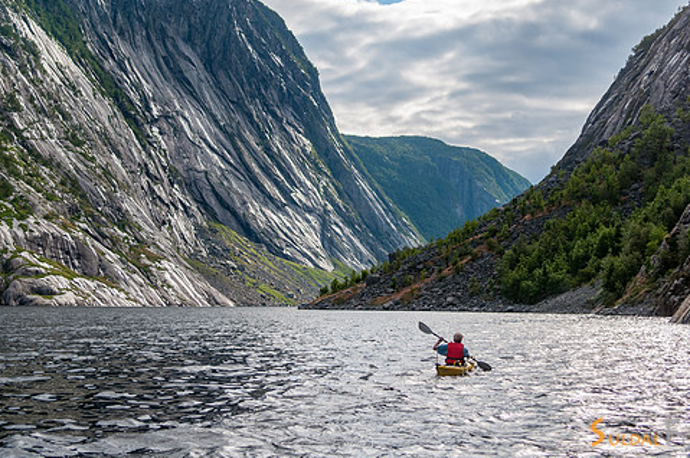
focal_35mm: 57
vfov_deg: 23.7
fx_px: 1091
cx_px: 405
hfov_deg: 35.0
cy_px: 196
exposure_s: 1/4000
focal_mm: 30
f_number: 3.5
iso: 200
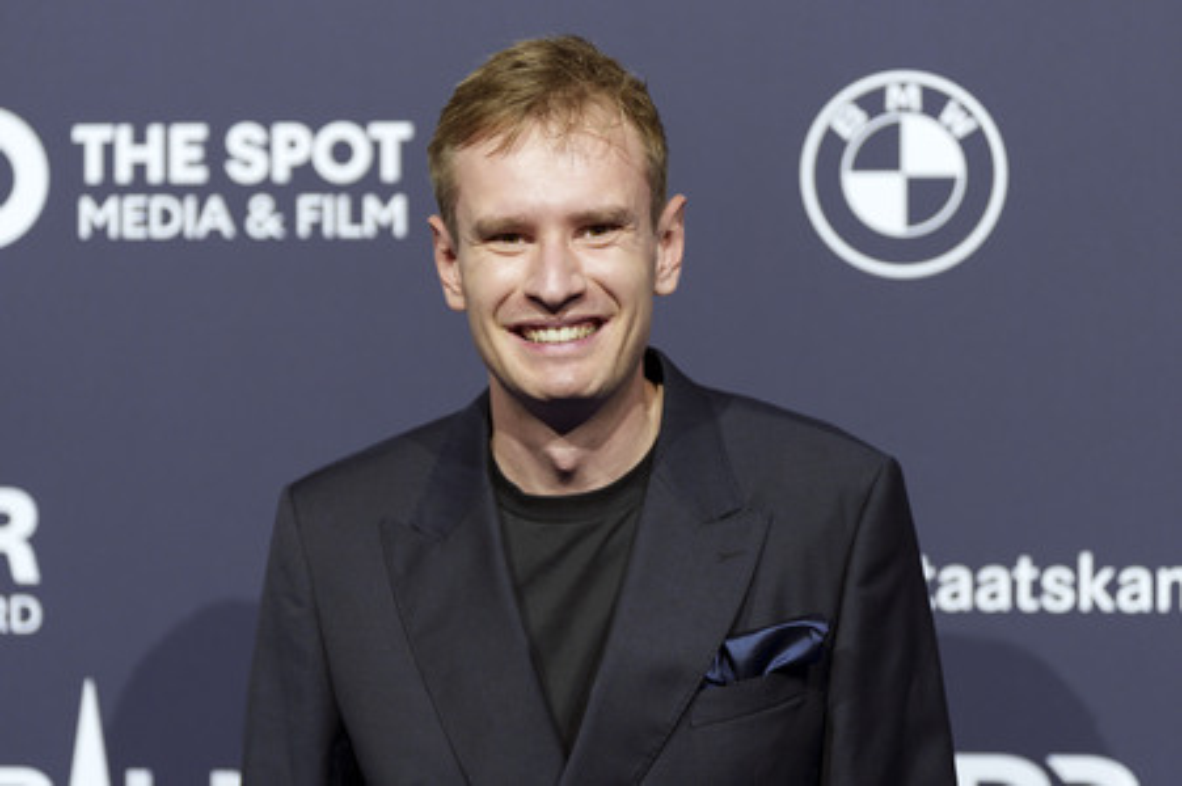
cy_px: 393
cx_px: 591
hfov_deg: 20.4
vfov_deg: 13.7
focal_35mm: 100
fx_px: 3281
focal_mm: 100
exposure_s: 1/400
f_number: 2.8
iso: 800
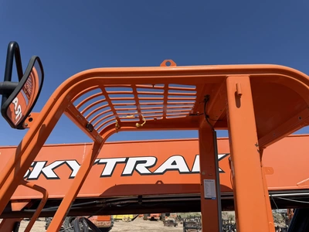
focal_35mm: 24
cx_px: 154
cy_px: 116
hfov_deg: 71.6
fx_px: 214
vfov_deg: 56.8
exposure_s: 1/4975
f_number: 1.78
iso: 80
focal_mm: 6.76
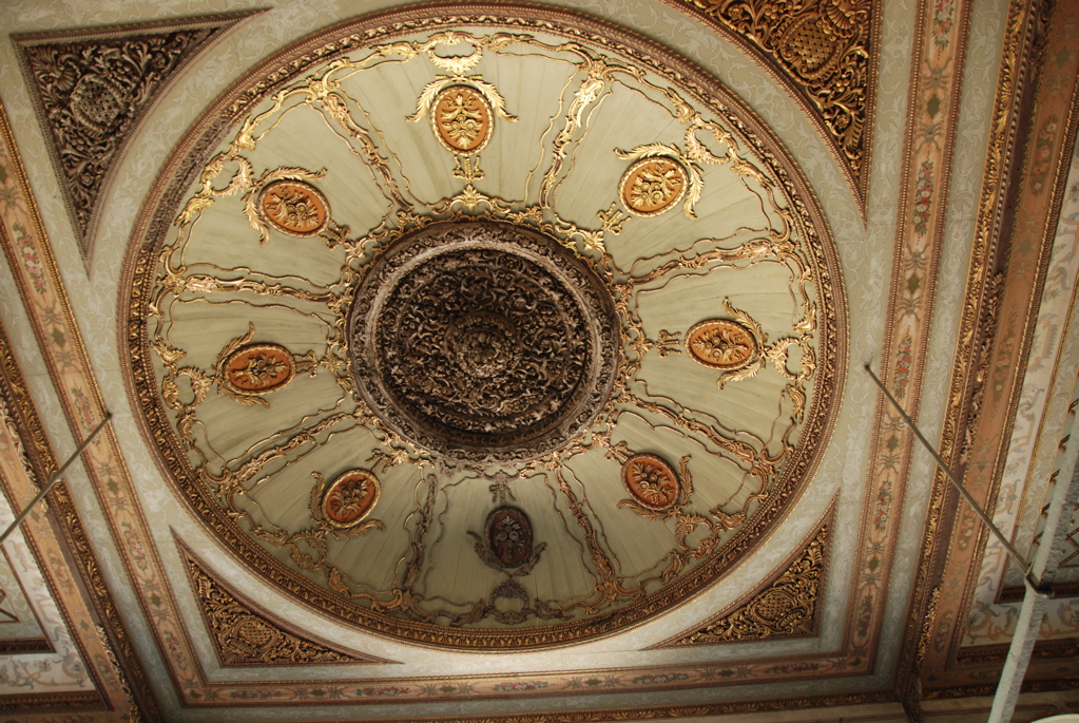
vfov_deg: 48.1
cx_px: 540
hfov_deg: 67.3
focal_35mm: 27
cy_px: 362
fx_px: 810
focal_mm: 18
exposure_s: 1/50
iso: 200
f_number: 3.5
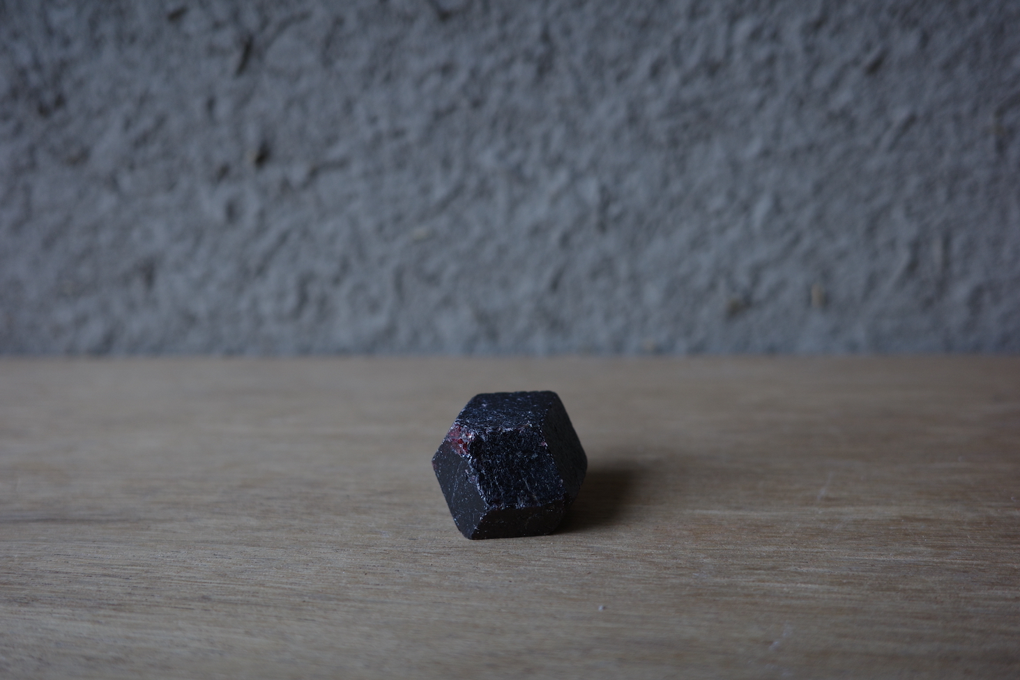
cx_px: 519
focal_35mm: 41
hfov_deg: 47.4
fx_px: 1162
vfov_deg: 32.6
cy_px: 339
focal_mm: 26
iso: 200
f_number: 2.8
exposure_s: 1/80
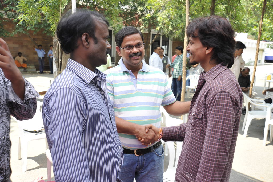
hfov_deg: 55.8
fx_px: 258
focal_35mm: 34
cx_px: 136
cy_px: 91
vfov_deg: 38.8
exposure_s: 1/160
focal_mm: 34
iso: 250
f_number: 5
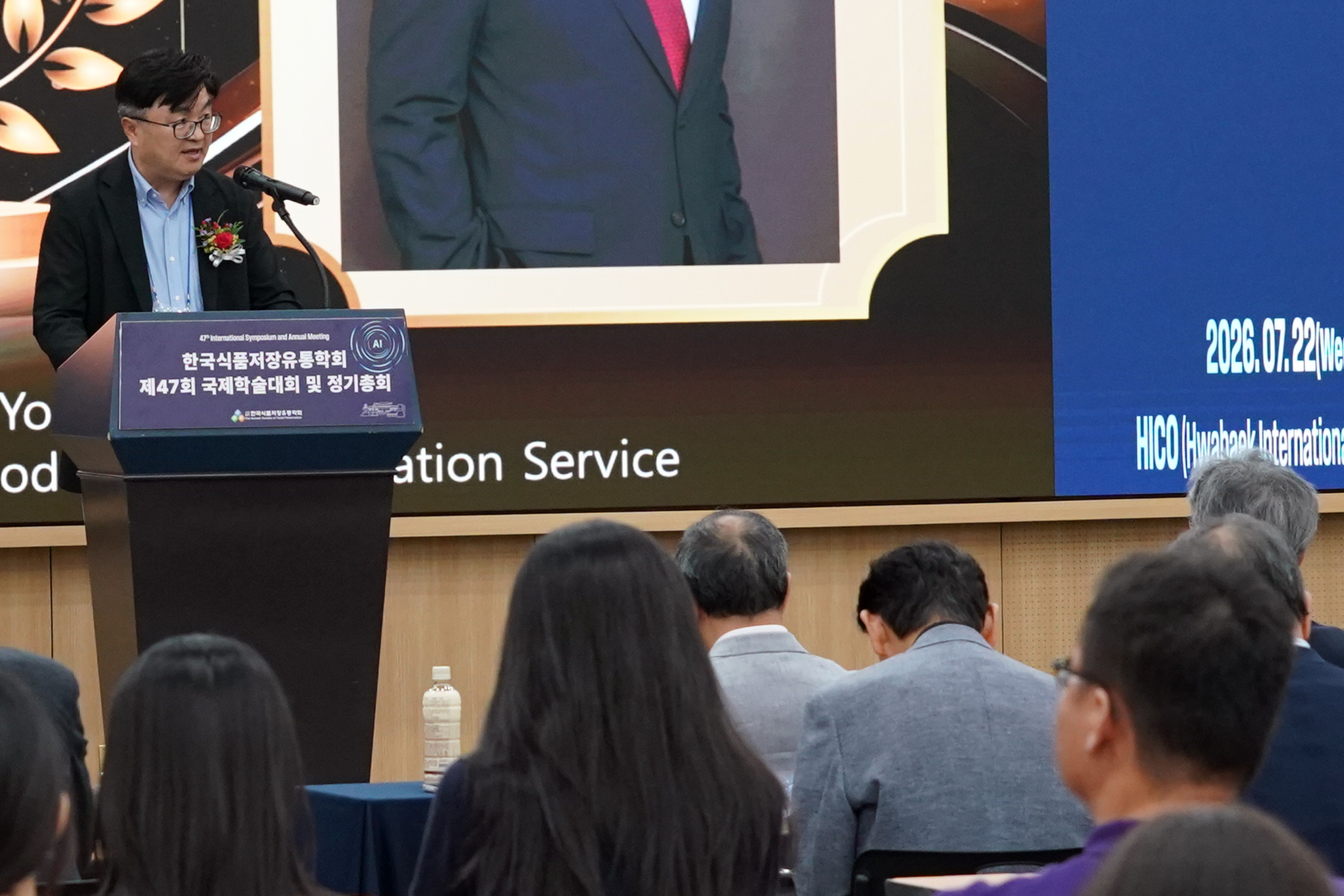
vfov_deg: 6.7
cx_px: -97
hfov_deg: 9.9
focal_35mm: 206
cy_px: 436
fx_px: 7689
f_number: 5.6
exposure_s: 1/160
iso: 2500
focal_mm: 70
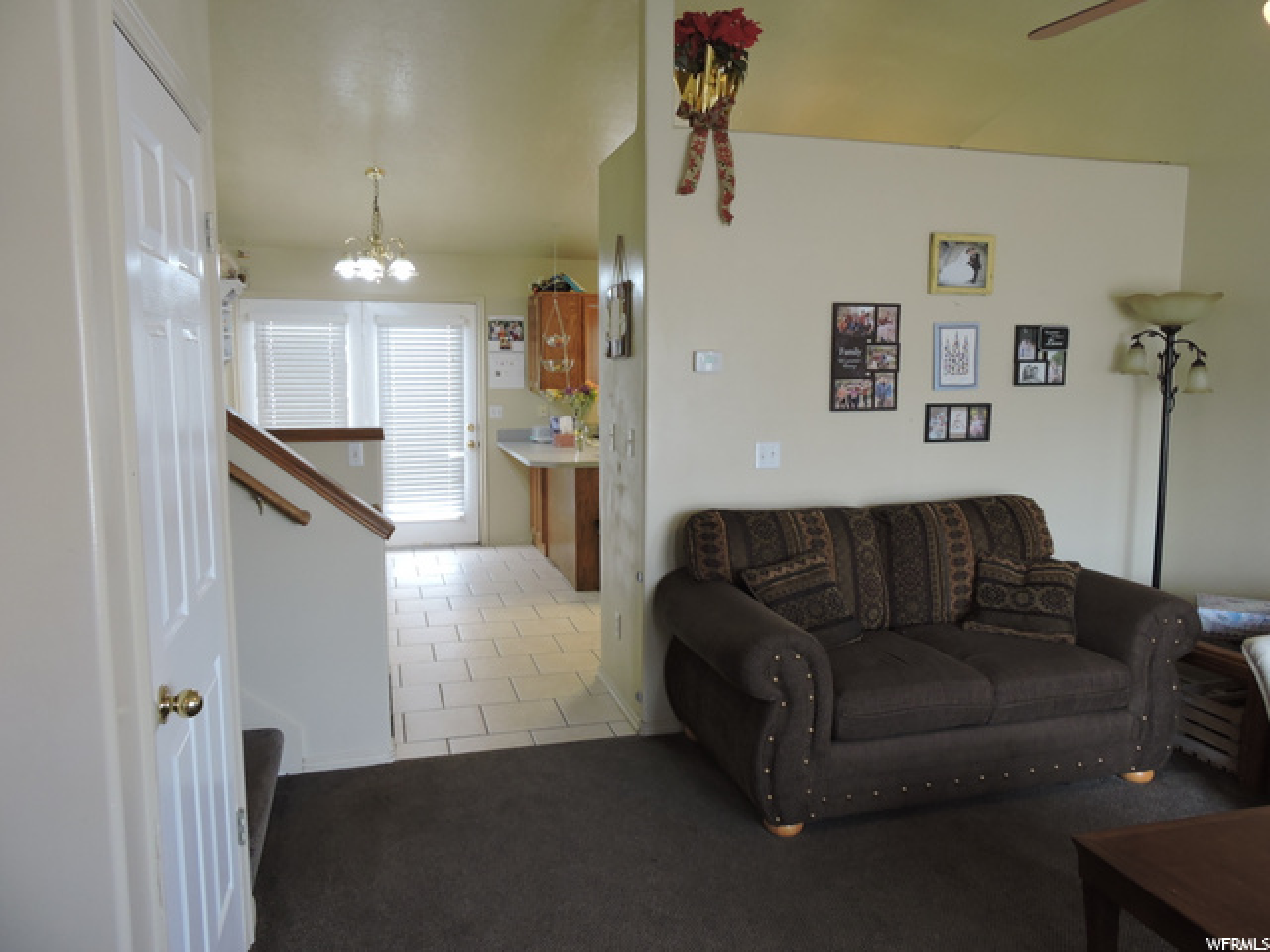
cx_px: 635
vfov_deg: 56.8
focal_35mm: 24
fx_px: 881
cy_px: 476
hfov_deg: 71.6
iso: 180
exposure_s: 1/30
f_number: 3.3
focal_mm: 4.3
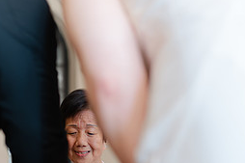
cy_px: 137
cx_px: 92
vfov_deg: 16.9
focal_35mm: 80
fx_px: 544
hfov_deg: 25.3
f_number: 1.4
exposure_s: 1/125
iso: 200
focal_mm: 35
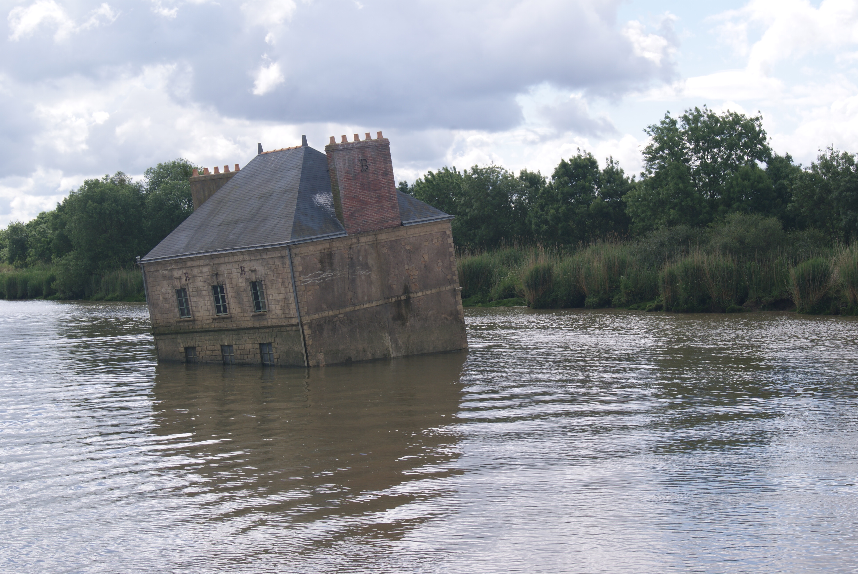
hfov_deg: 29.8
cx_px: 429
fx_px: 1611
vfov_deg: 20.2
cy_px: 287
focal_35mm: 68
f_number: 13
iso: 100
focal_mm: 45
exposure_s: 1/100
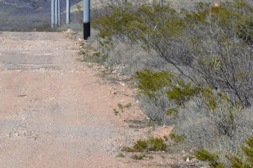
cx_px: -32
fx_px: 2741
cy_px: -20
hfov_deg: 5.3
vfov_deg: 3.5
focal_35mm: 390
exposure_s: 1/250
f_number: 8
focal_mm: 92
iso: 100
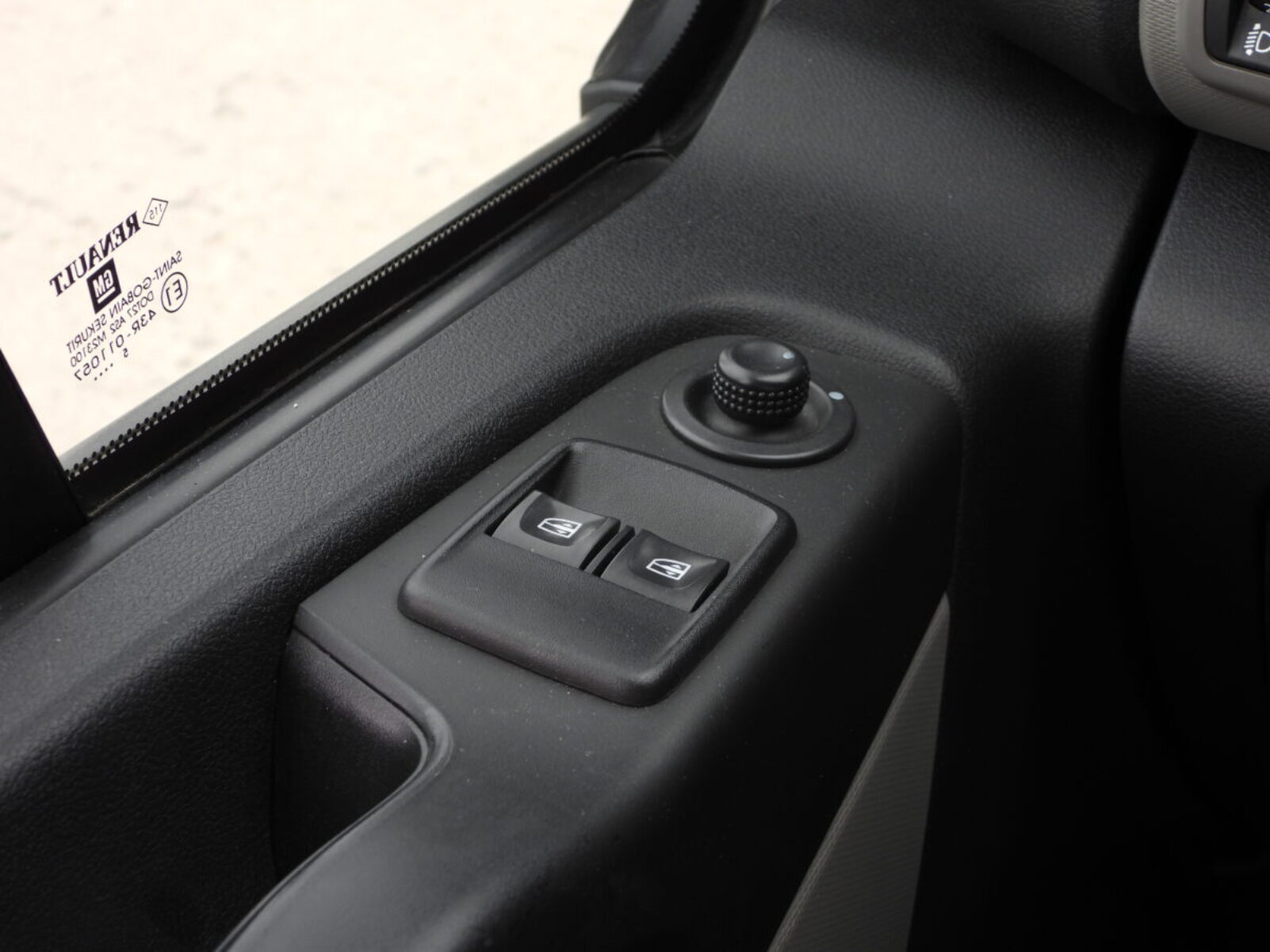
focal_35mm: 65
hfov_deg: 29.8
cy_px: 476
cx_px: 635
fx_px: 2385
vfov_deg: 22.6
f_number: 3.5
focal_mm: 11.7
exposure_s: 1/160
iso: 100
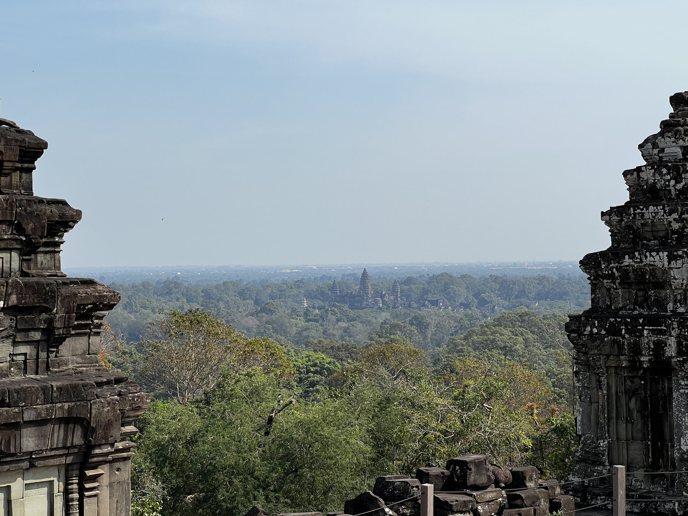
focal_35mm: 77
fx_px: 1530
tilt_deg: -0.3
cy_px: 258
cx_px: 344
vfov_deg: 19.1
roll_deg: +1.1
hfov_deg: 25.3
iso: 32
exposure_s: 1/995
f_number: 2.8
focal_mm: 9
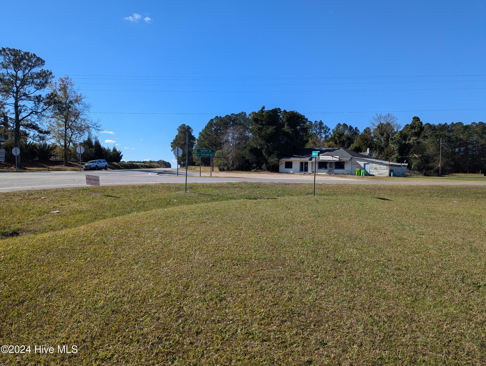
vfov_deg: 56.9
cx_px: 243
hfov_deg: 71.5
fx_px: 337
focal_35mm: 24
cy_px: 183
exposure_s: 1/2096
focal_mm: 6.81
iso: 47
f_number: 1.85
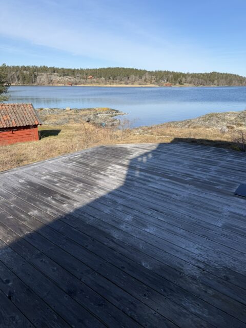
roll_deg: -1.5
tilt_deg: -19.5
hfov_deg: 56.8
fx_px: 227
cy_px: 164
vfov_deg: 71.6
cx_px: 123
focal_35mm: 24
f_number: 1.78
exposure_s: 1/3953
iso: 80
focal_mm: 6.76
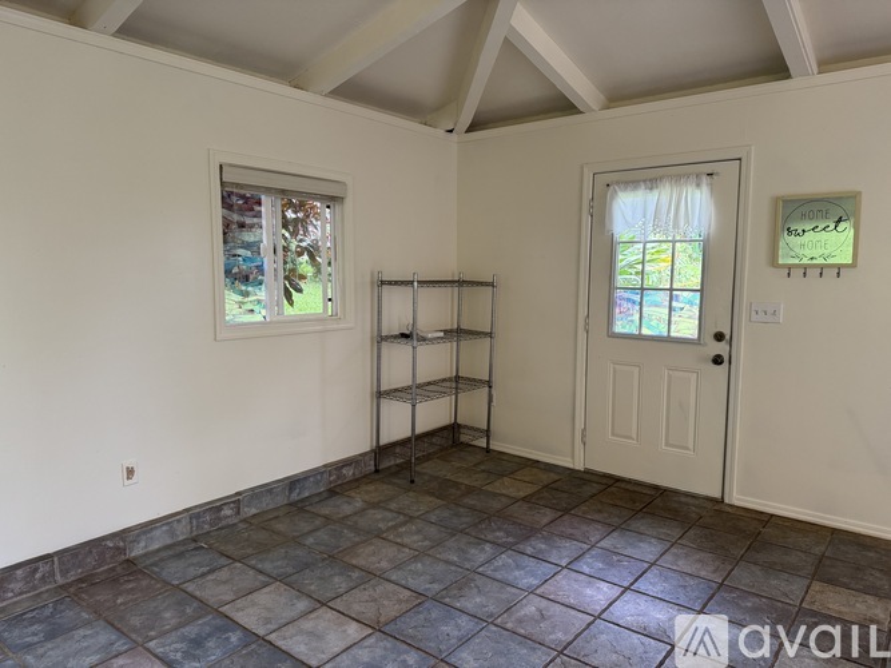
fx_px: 618
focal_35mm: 24
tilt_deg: -5.8
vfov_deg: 56.8
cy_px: 334
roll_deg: -0.1
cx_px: 446
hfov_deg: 71.6
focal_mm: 6.76
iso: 200
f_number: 1.78
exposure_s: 1/60
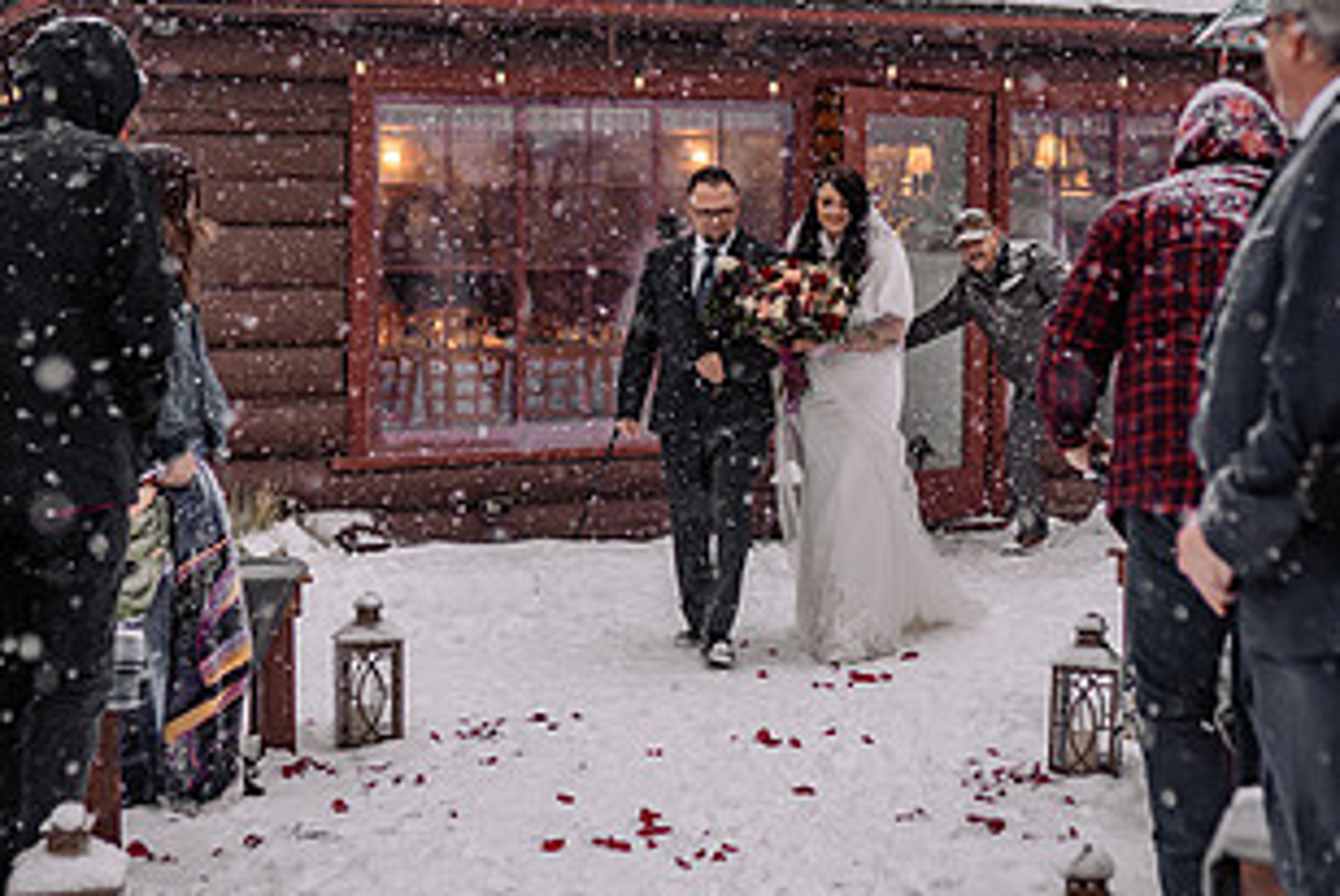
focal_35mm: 67
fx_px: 2496
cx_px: 844
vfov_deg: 20.2
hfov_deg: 29.9
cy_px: 237
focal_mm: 35
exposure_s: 1/250
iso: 200
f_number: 2
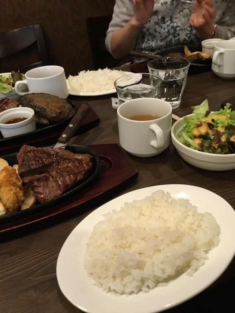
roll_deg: +5.6
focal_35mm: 31
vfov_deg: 58.4
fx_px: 281
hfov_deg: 45.4
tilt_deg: -35.3
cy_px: 156
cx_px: 118
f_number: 2.4
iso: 200
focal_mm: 3.3
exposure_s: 1/24
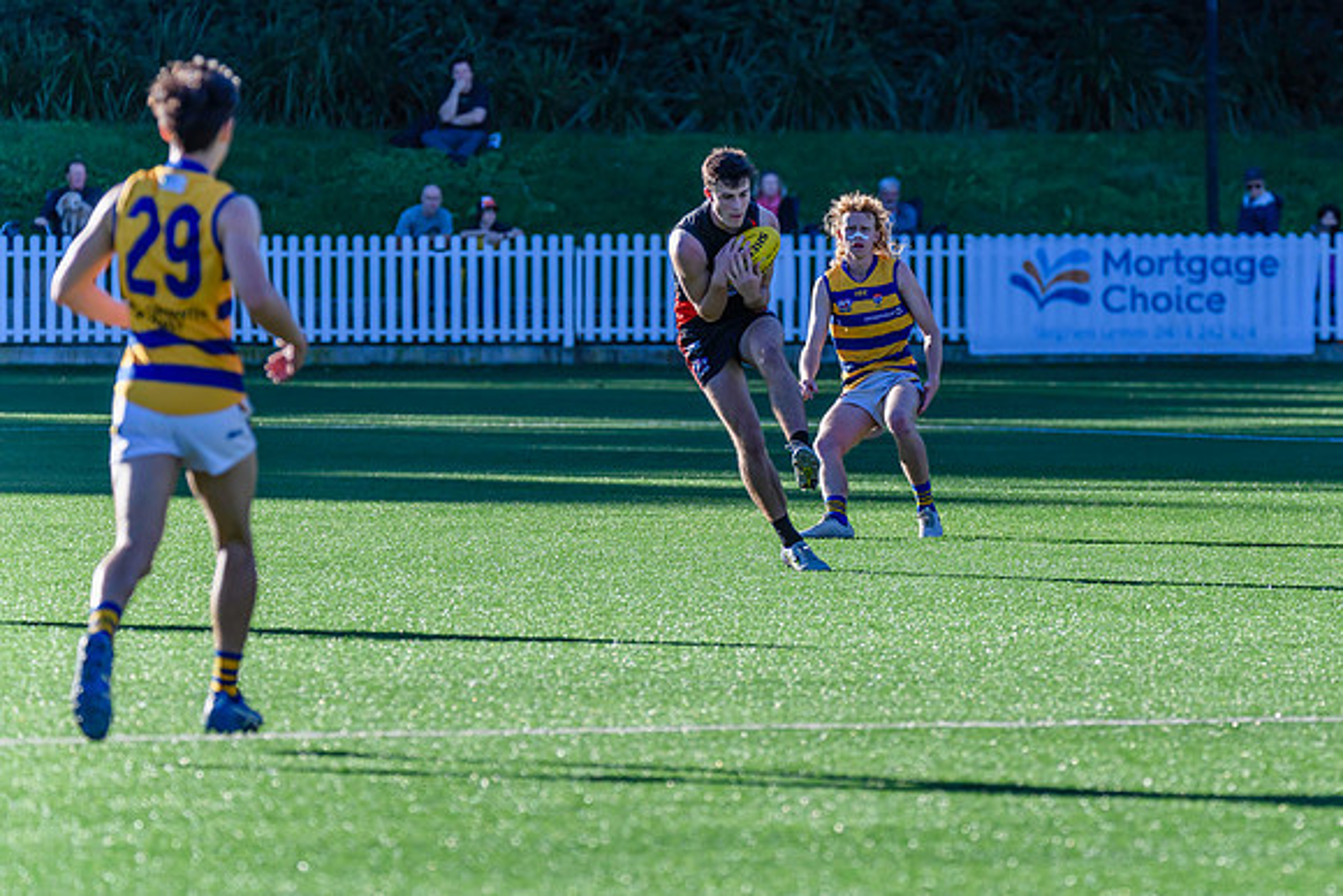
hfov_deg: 5.2
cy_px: 340
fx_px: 14832
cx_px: 826
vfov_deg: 3.5
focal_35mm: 397
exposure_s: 1/1600
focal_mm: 300
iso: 800
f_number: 6
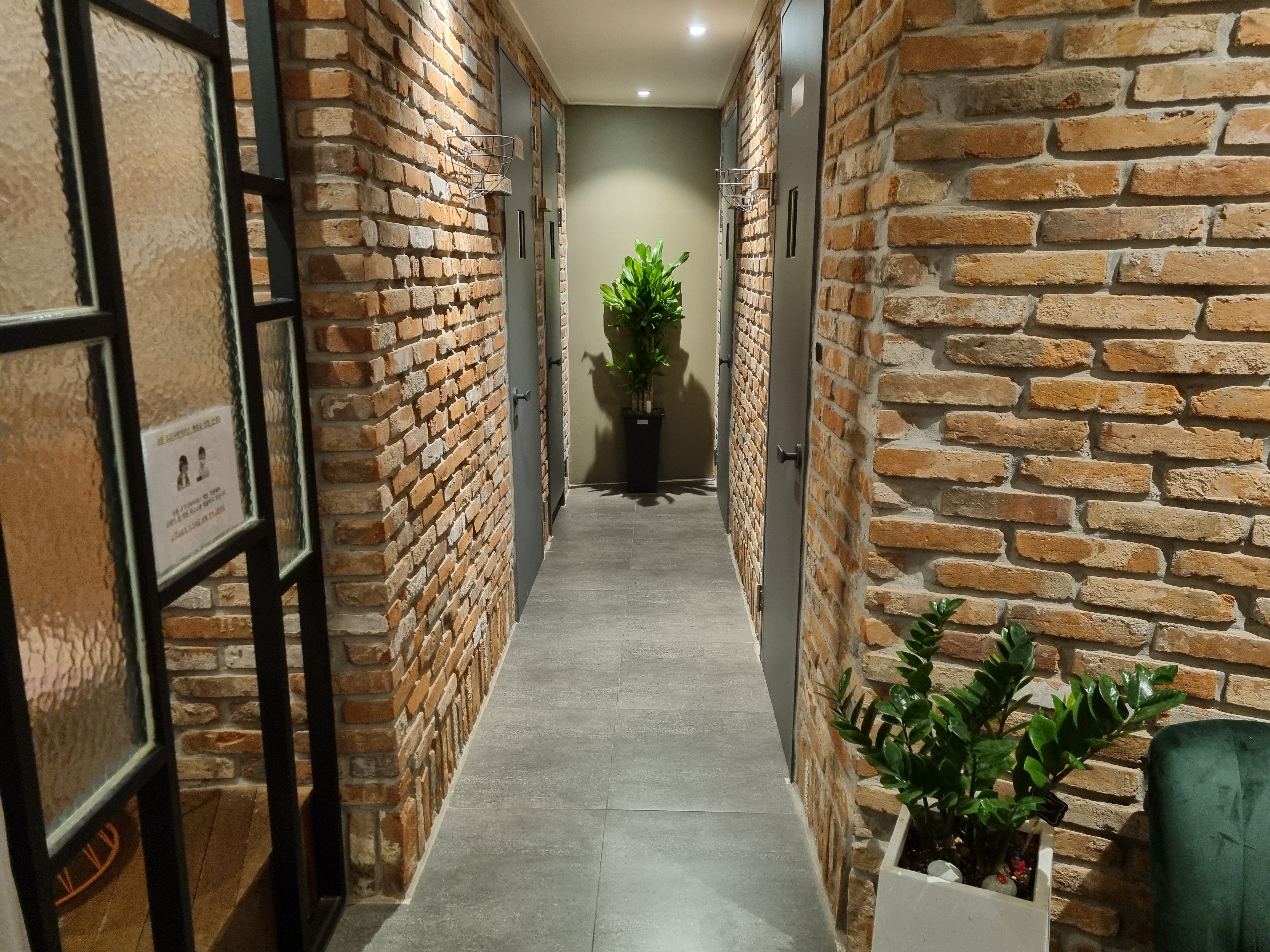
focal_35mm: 26
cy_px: 476
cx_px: 635
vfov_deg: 53.1
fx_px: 954
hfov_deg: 67.3
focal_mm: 5.4
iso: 640
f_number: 1.8
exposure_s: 1/40
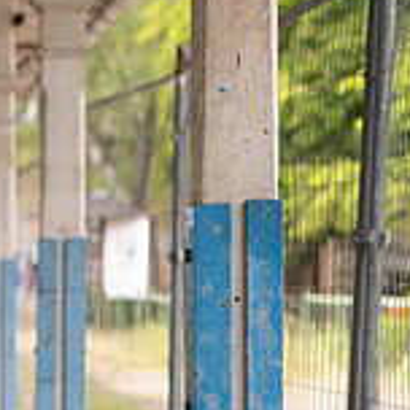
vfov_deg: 7.4
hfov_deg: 7.2
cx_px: -353
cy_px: 376
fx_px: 3162
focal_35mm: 236
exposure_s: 1/160
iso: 72
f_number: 2.8
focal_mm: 70
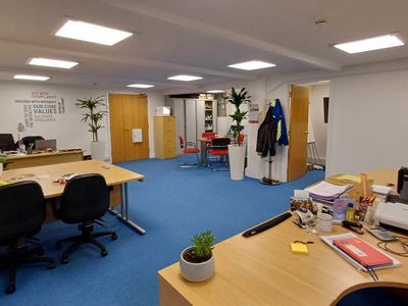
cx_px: 204
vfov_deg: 78.1
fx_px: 189
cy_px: 153
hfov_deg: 94.5
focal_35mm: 16
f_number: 2.2
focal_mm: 1.64
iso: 100
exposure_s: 1/50
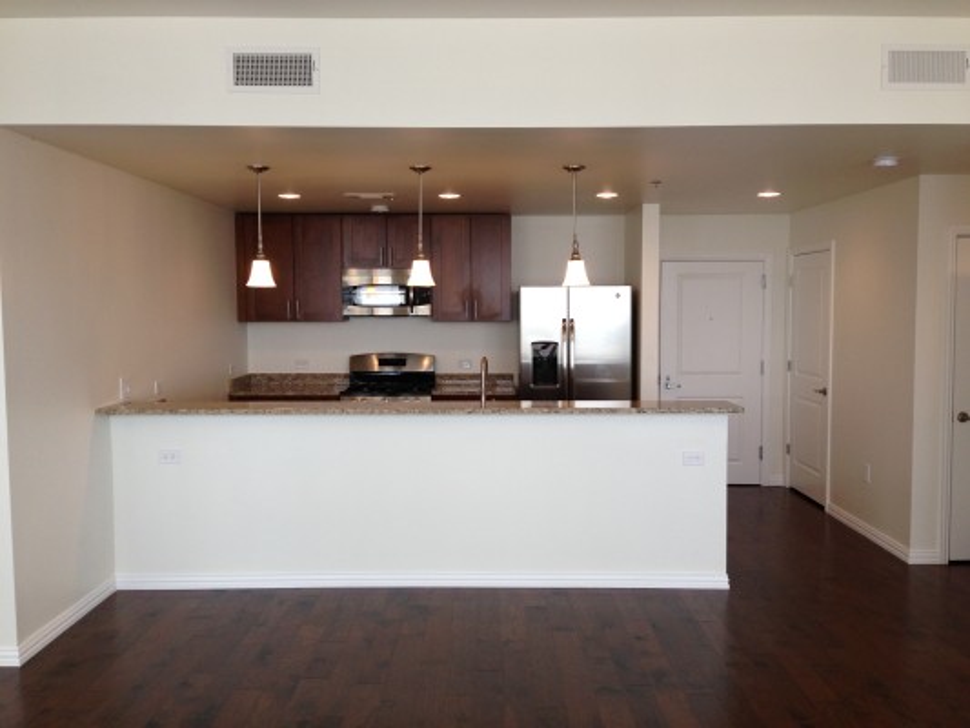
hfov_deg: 55.3
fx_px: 925
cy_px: 364
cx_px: 485
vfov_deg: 43.0
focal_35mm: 33
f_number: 2.4
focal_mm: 4.13
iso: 50
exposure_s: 1/64
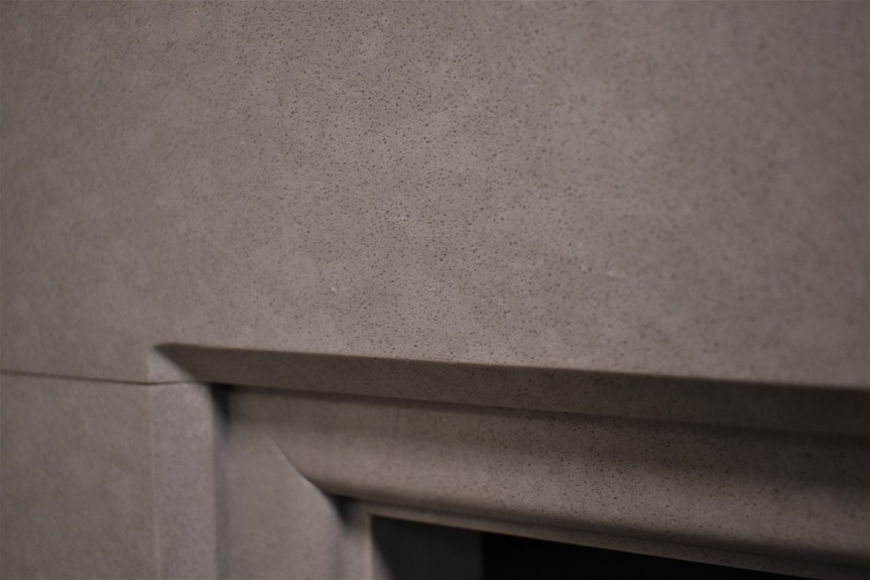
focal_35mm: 38
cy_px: 290
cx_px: 435
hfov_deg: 51.3
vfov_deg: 35.5
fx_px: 906
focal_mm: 25
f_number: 4
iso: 500
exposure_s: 1/40
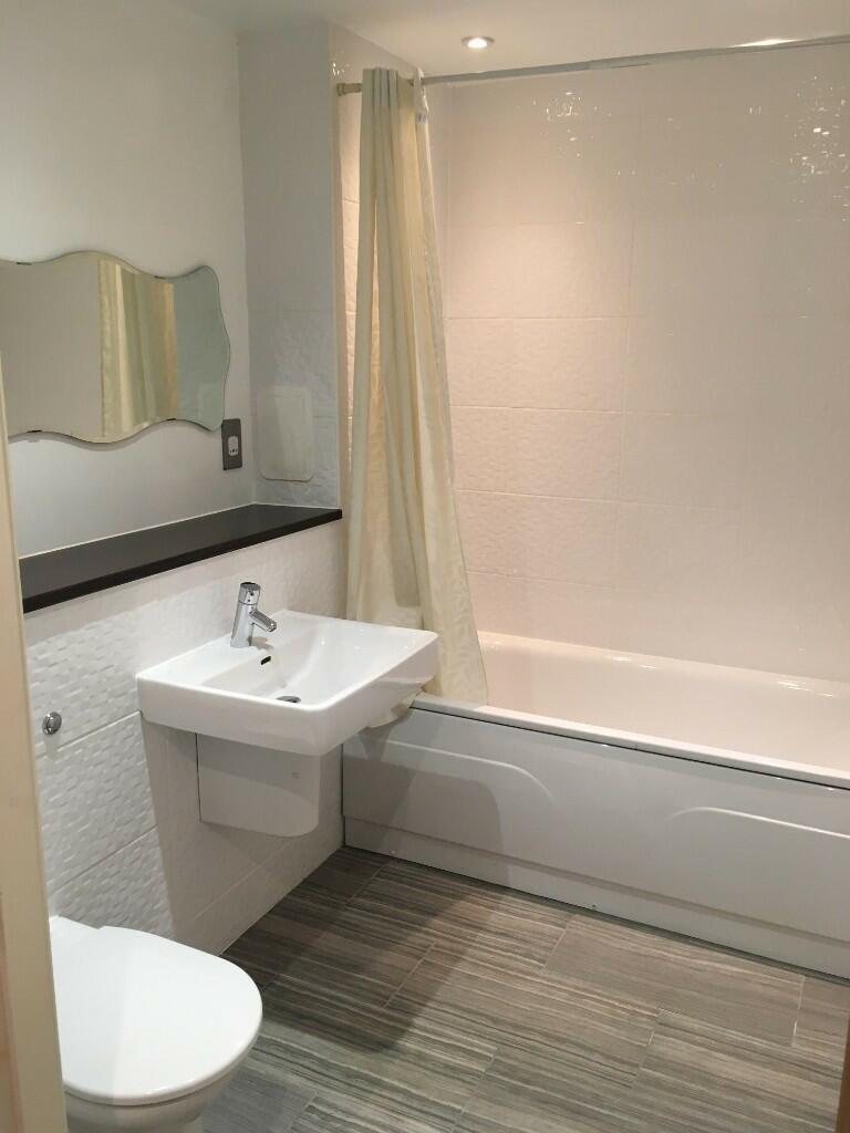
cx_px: 425
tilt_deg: -12.8
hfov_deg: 48.2
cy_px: 566
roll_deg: -0.2
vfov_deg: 61.7
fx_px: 949
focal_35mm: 29
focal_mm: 4.15
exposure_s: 1/33
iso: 64
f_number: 2.2
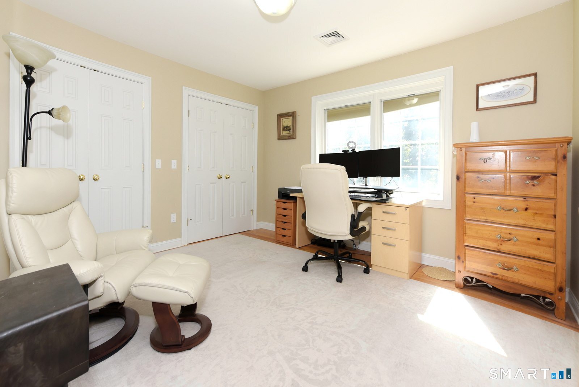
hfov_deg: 104.2
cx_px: 290
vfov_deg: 81.3
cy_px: 194
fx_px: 225
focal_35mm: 14
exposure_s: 1/125
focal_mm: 14
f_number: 8
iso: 400
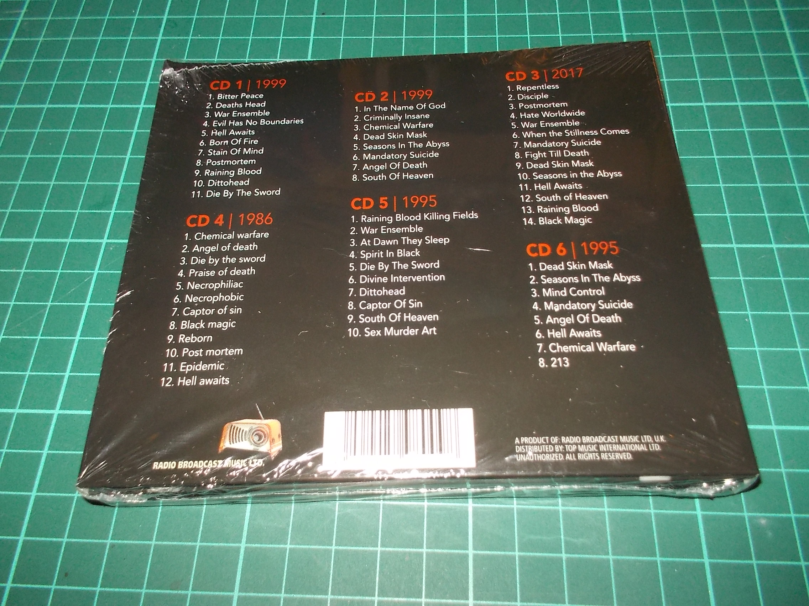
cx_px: 404
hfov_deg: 61.7
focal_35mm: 29
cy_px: 303
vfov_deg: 48.2
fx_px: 678
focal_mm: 4.1
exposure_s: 1/30
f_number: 3.3
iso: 200
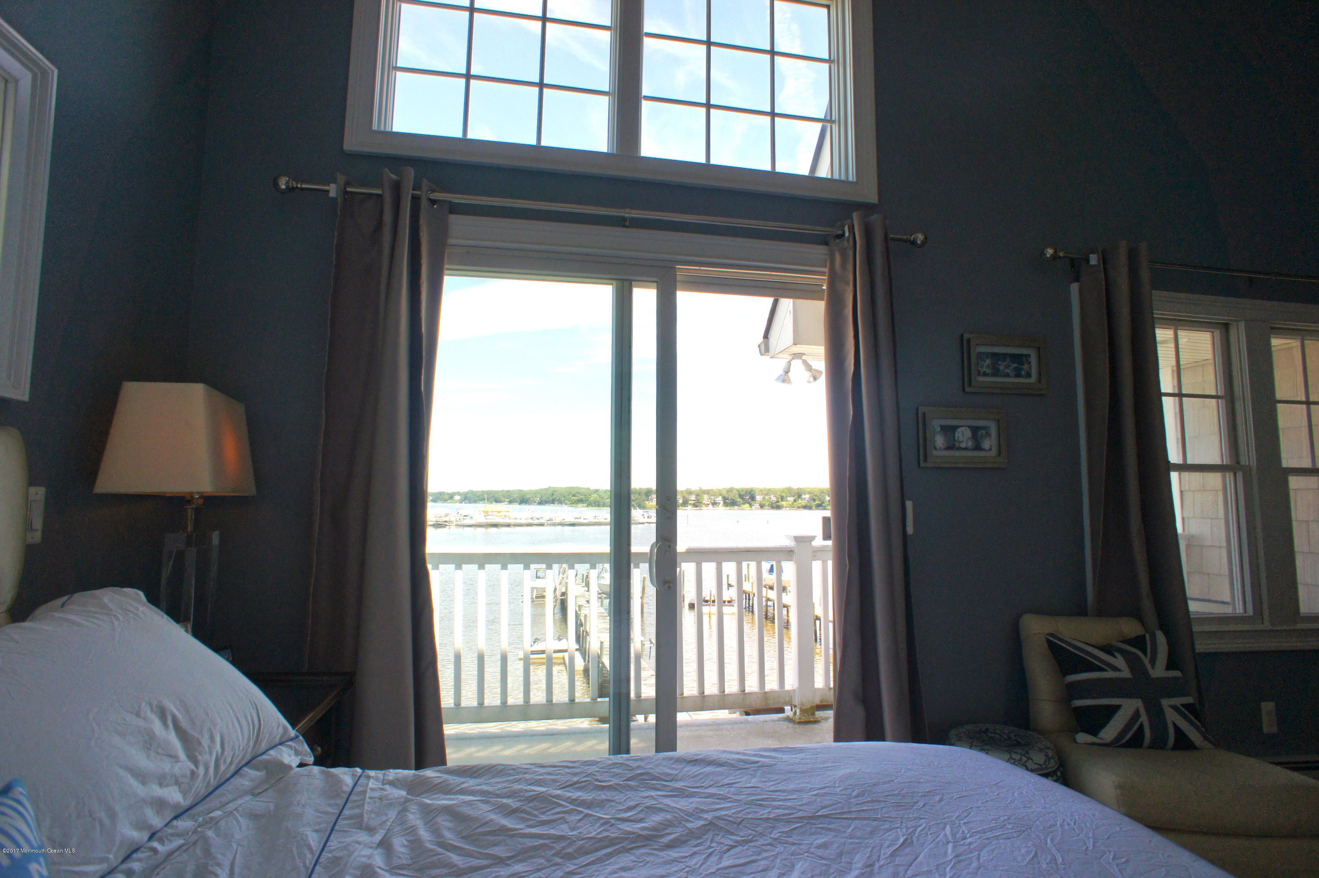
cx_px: 660
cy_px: 439
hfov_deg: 73.8
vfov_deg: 53.1
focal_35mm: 24
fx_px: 879
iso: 200
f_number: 6.3
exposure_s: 1/160
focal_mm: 16
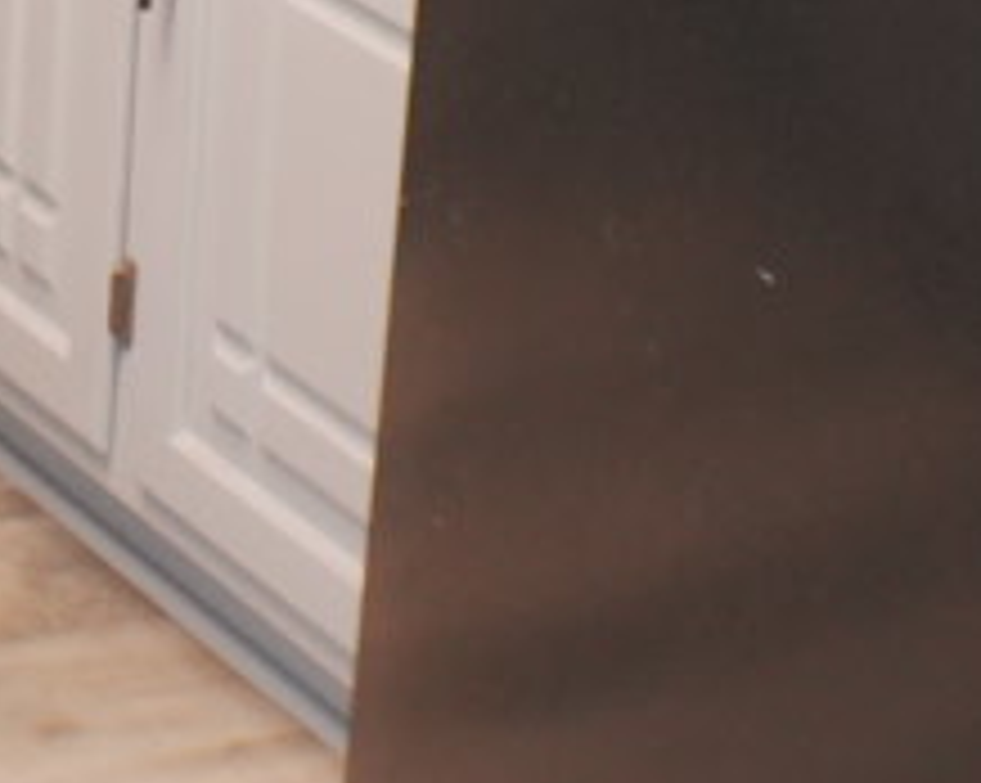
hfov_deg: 8.4
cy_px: -603
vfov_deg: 6.8
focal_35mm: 223
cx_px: -648
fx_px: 6469
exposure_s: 1/50
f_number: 4.5
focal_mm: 32
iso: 1000
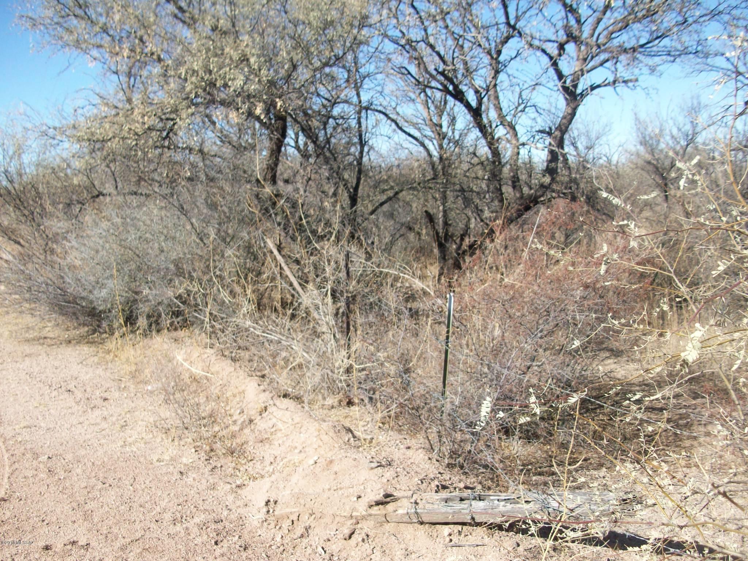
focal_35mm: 34
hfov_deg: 54.0
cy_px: 280
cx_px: 374
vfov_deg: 41.8
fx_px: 735
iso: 64
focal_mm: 5.7
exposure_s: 1/623
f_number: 2.8
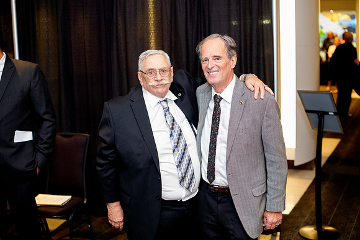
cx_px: 180
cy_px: 120
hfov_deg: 39.6
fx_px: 500
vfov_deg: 27.0
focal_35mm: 50
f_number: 2.8
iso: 12800
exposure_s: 1/160
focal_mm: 50
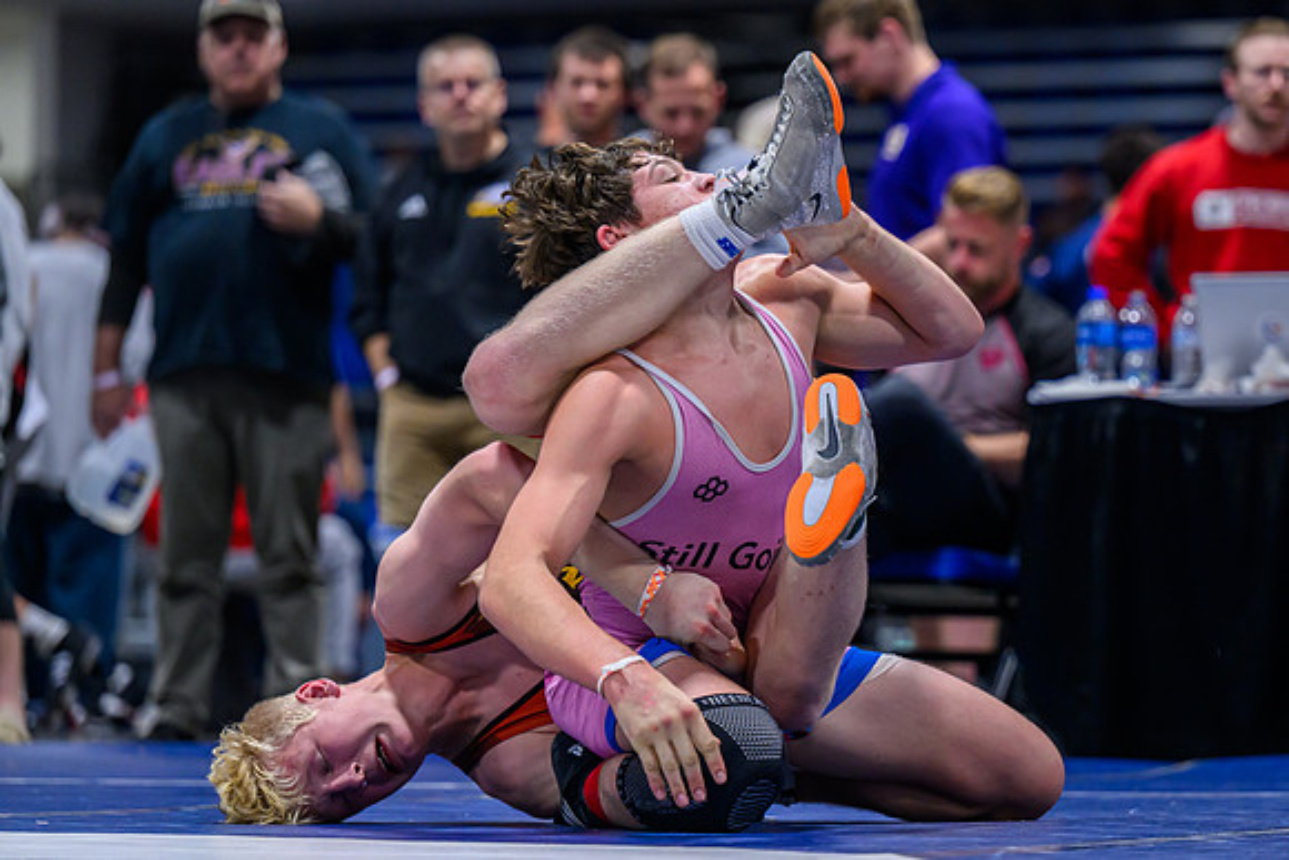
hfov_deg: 10.9
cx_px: 816
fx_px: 6733
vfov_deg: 7.3
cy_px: 414
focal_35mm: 188
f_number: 2.8
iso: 3200
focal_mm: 140
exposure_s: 1/800
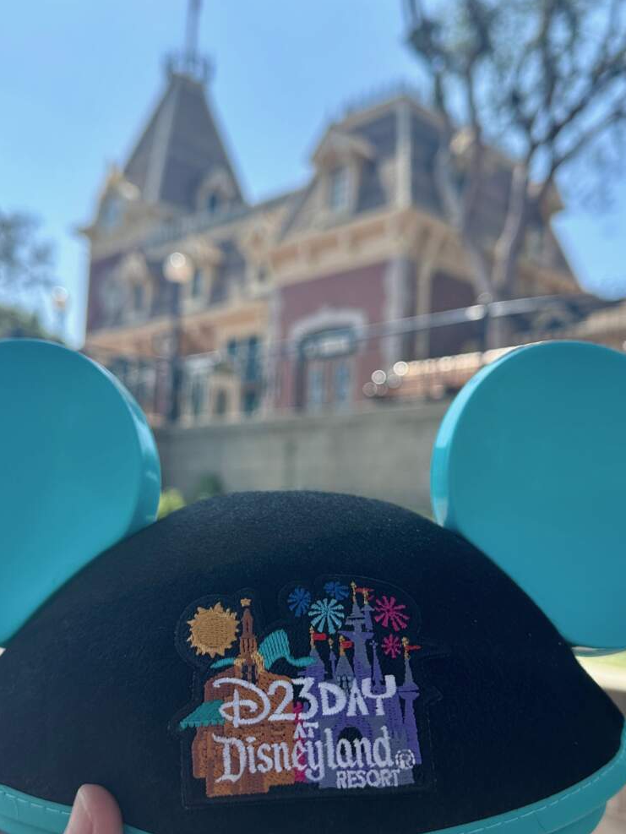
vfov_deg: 52.5
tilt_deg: +5.6
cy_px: 456
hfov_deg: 40.7
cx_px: 318
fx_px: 843
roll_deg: -3.6
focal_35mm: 35
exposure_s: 1/2809
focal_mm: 6.86
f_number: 1.78
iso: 80
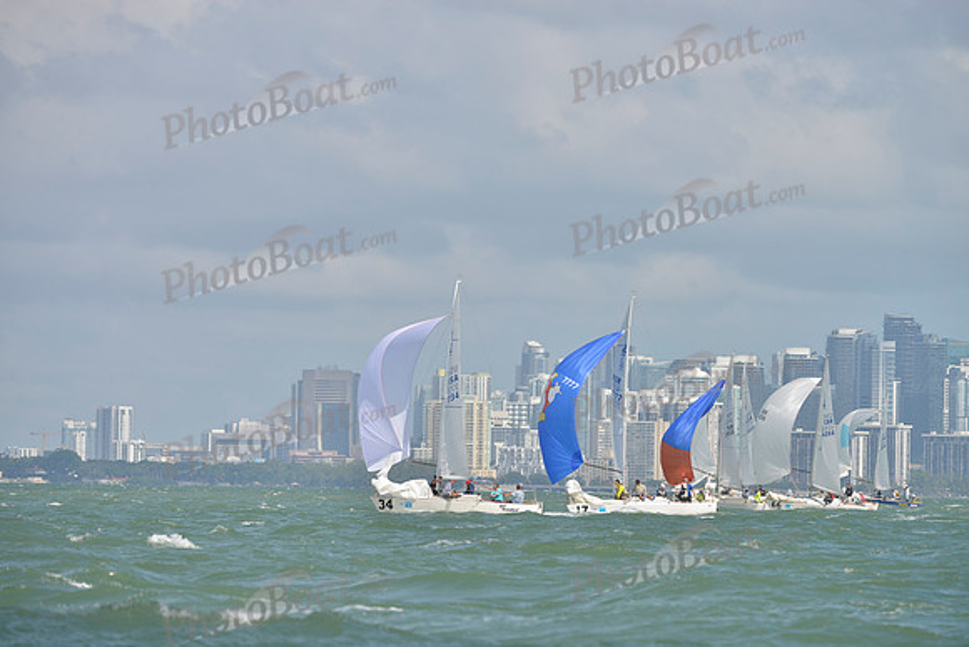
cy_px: 324
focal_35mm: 300
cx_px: 484
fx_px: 8077
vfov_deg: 4.6
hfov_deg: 6.9
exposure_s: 1/1250
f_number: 8
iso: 280
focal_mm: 300
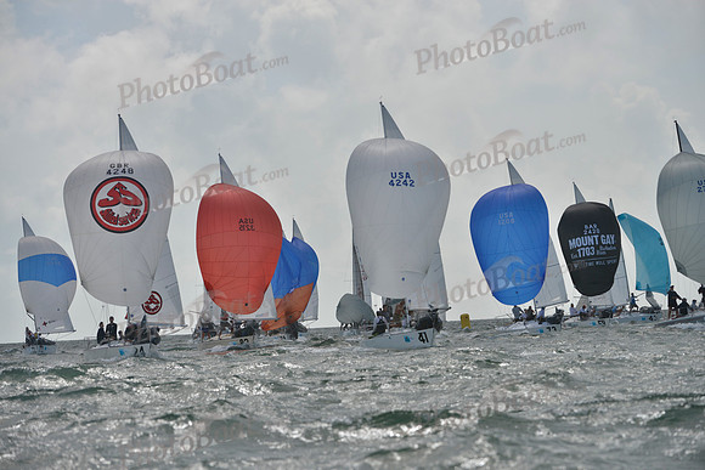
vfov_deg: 6.9
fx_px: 3917
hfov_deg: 10.3
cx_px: 352
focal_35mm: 200
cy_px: 235
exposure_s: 1/2000
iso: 280
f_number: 7.1
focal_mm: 200
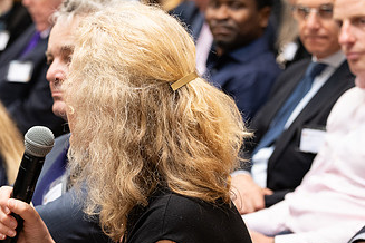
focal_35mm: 178
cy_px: 197
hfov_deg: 11.5
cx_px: 99
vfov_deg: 7.7
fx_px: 1805
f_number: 5
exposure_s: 1/250
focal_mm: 100
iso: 2500
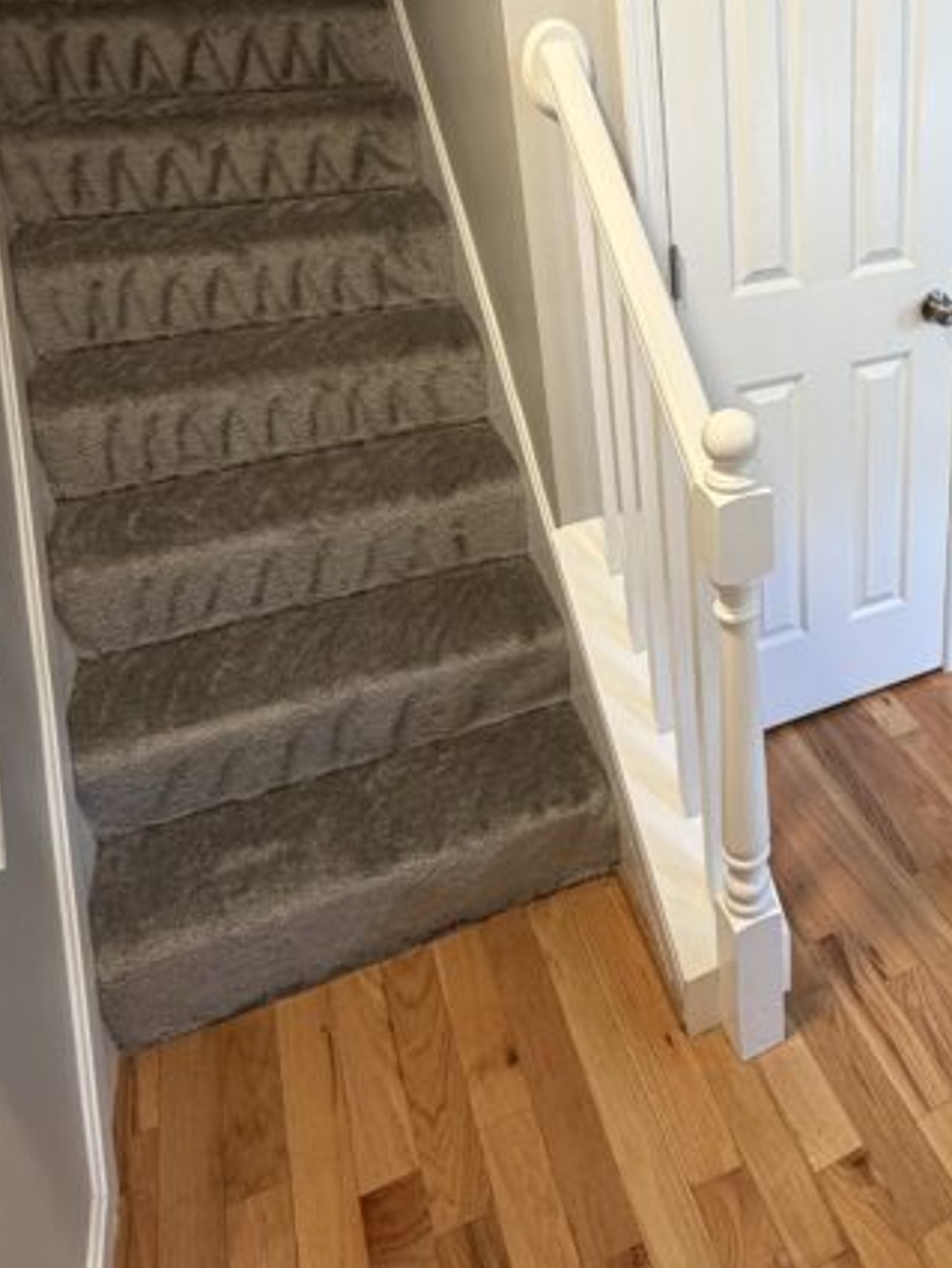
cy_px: 386
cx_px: 810
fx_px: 1100
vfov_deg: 58.1
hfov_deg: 43.7
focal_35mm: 30
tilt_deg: -20.4
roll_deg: -0.2
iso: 250
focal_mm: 2.22
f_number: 2.2
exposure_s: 1/60
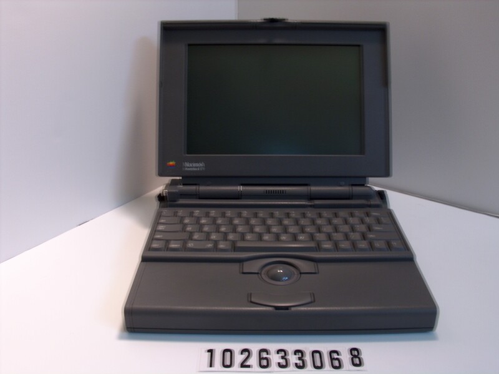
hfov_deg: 50.2
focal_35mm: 37
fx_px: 533
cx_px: 250
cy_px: 187
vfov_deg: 38.6
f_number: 9.5
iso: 100
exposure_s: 1/3
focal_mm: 7.6
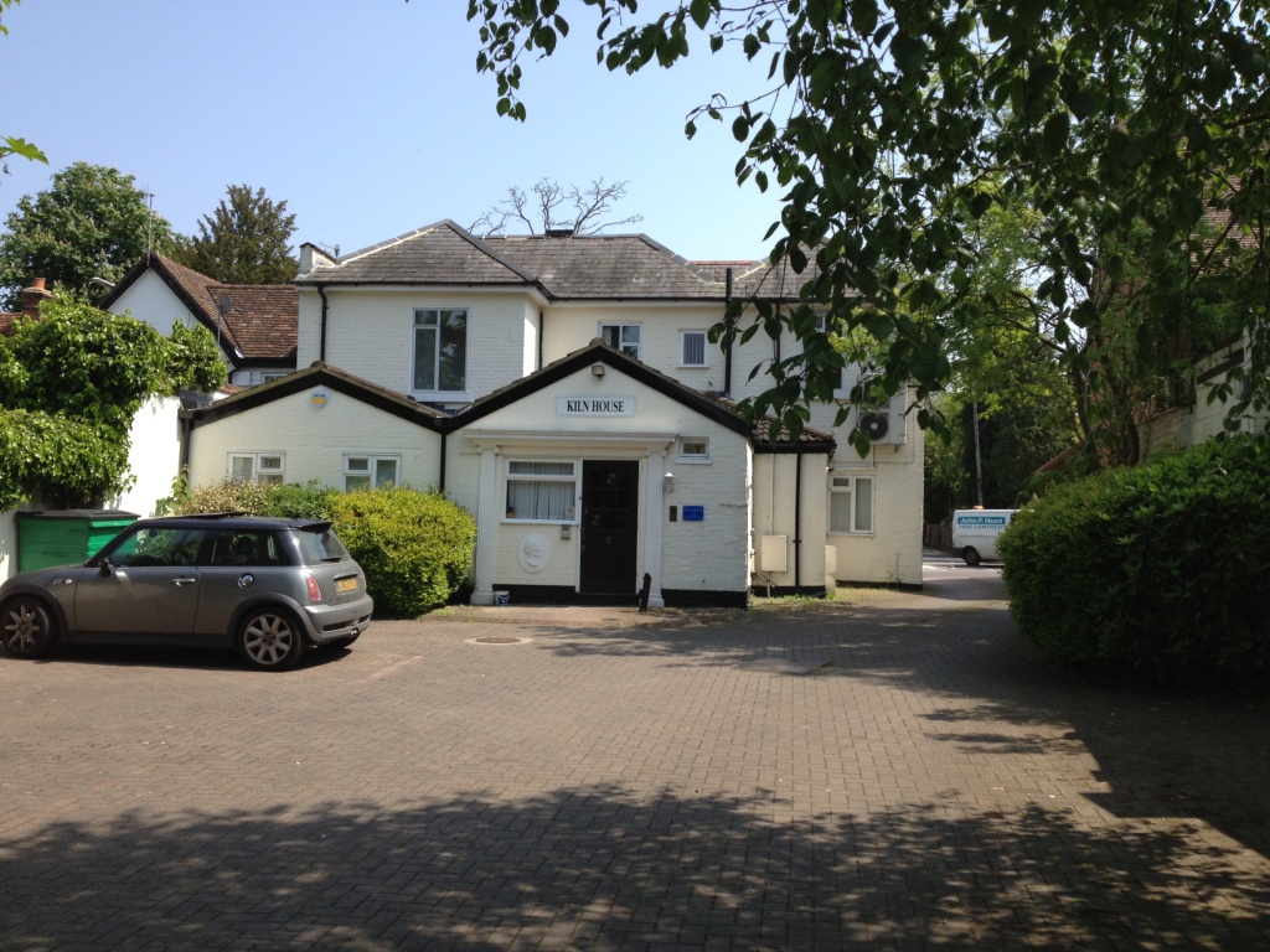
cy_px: 476
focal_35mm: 35
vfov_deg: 40.7
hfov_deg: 52.6
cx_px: 635
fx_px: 1284
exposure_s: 1/1042
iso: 64
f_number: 2.4
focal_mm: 4.28
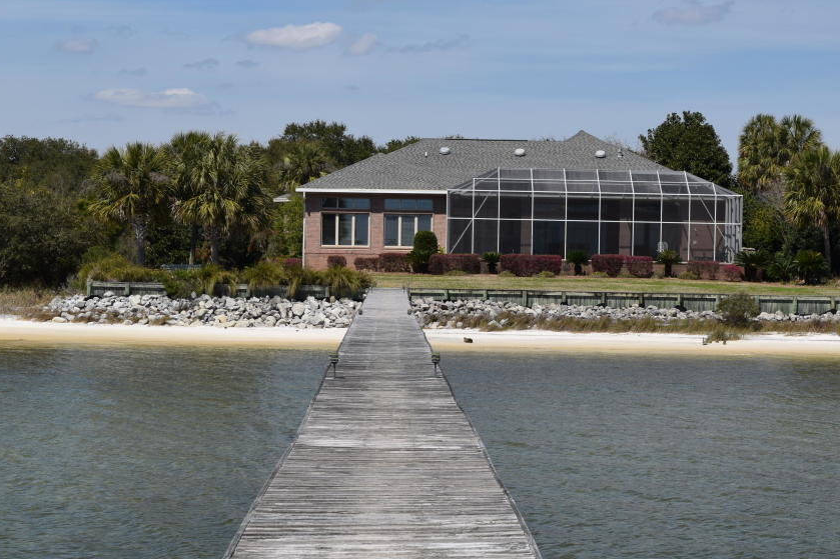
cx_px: 409
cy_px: 283
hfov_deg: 23.0
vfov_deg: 15.4
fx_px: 2065
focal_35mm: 89
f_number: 11
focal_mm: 55
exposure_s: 1/500
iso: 200
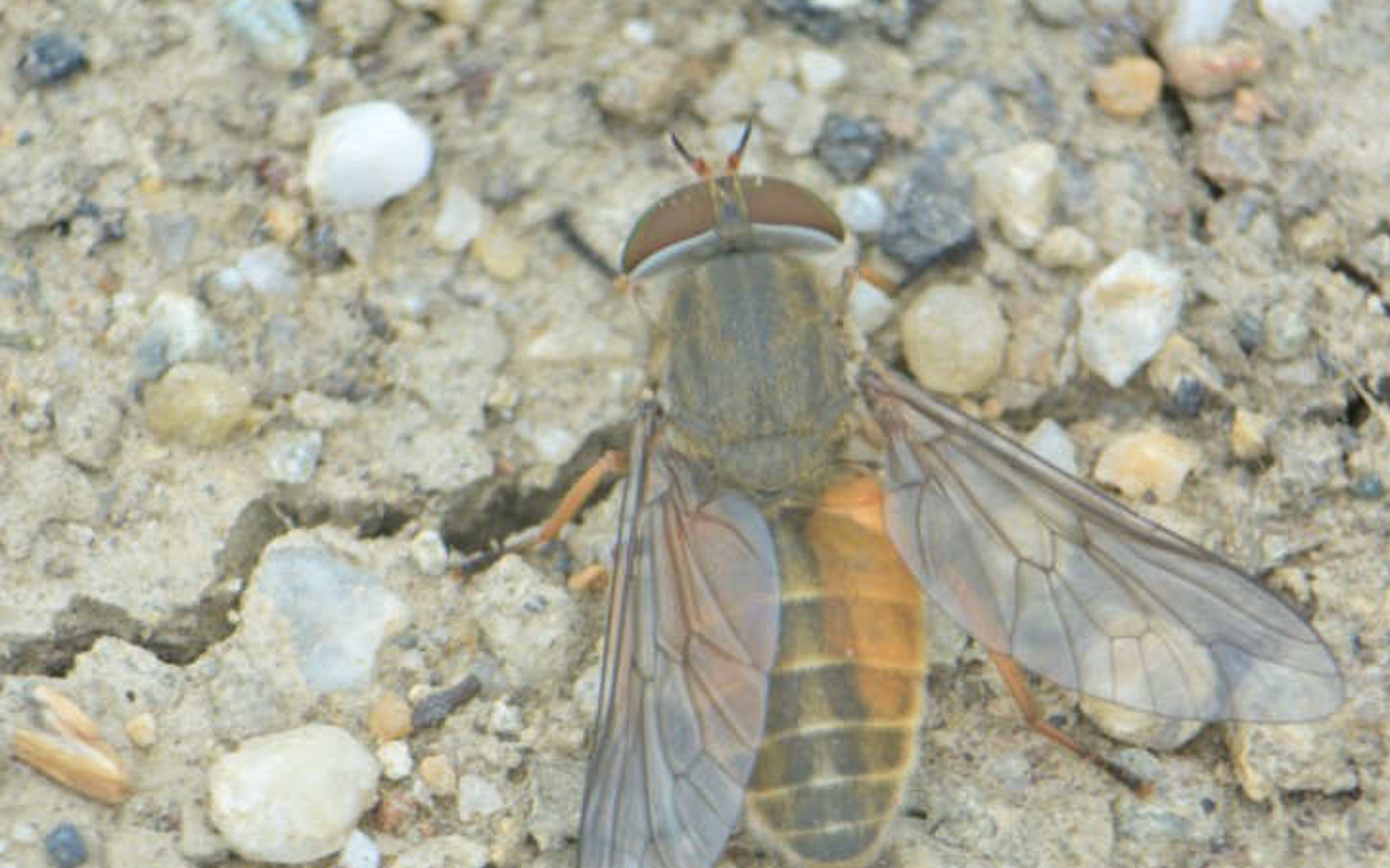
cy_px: 483
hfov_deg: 3.7
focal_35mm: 567
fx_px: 21477
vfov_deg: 2.3
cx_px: 660
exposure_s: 1/125
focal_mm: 280
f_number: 8
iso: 200
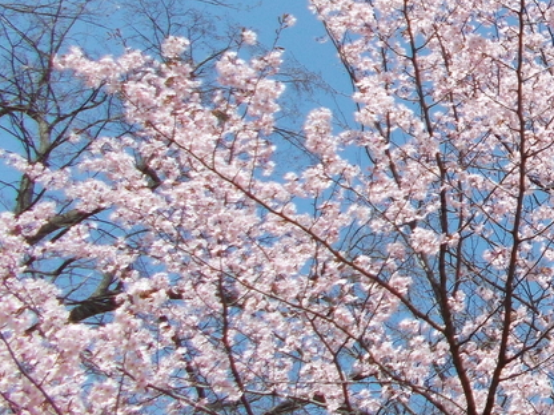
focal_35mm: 75
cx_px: 762
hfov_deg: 22.6
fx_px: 1200
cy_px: 28
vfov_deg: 19.2
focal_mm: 4.6
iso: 80
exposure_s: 1/125
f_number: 8
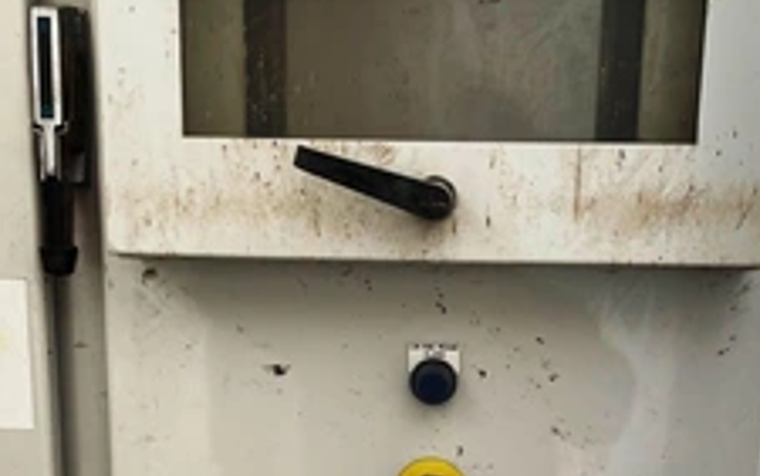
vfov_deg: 25.7
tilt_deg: -10.2
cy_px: 408
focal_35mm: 49
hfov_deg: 41.0
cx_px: 395
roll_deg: -0.7
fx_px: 1016
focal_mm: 4.2
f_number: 1.6
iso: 50
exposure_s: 1/121
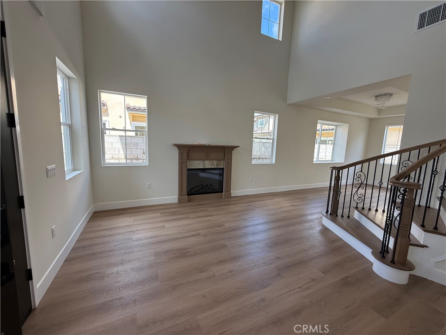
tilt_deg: -6.4
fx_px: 180
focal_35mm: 14
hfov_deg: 102.1
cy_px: 168
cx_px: 223
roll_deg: -2.3
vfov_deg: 85.7
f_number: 2.2
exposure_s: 1/128
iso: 64
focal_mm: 2.22
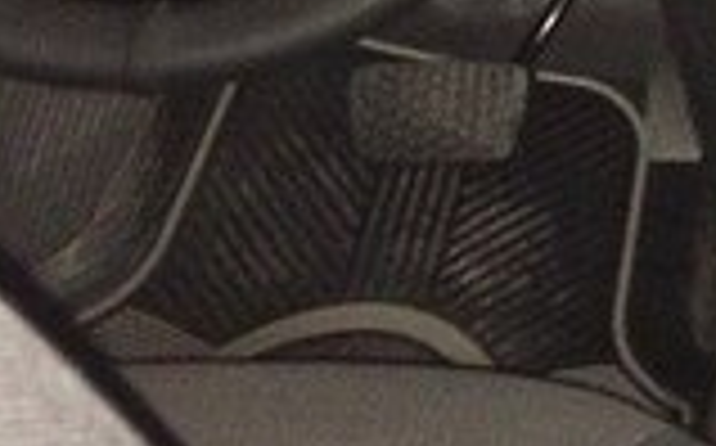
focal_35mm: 128
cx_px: 1184
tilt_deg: -15.1
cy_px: -408
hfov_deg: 14.8
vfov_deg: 9.6
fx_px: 2495
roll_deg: -3.1
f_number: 2.2
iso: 640
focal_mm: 4.15
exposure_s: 1/17
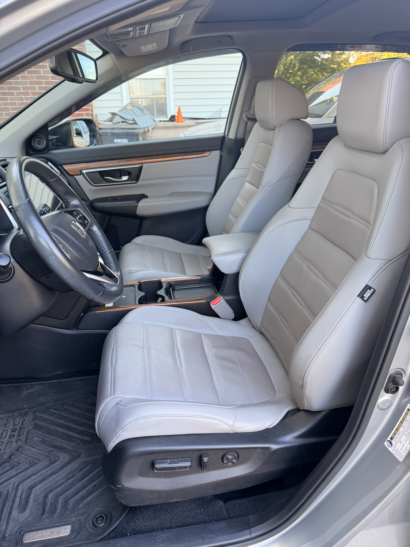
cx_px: 205
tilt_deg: -22.1
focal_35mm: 24
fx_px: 379
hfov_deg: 56.8
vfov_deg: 71.6
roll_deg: +1.5
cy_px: 274
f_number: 1.78
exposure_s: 1/121
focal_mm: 6.76
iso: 160
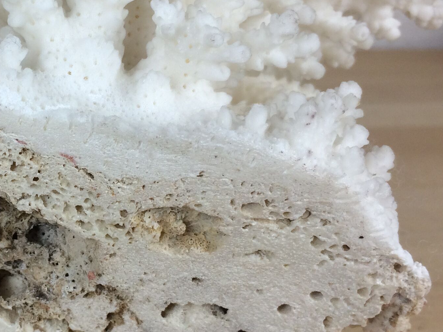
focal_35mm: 70
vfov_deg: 21.0
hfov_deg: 26.9
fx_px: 896
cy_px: 177
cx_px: 48
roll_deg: -2.3
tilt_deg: -17.0
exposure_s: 1/100
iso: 50
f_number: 2.2
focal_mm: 4.15
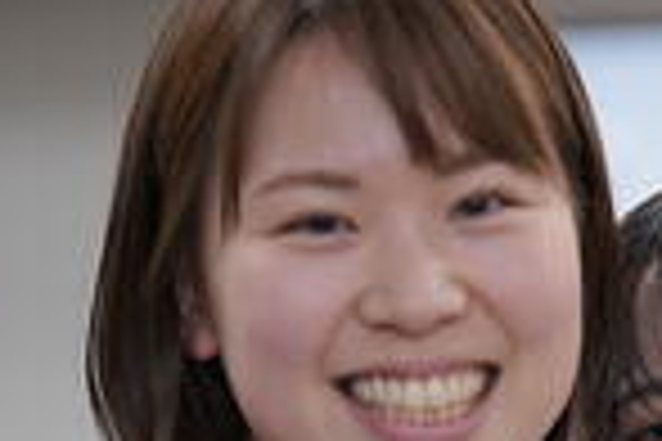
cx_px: 630
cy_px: 716
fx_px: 3751
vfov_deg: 6.6
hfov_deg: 10.0
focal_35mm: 204
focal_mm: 50
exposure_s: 1/100
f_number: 1.4
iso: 100
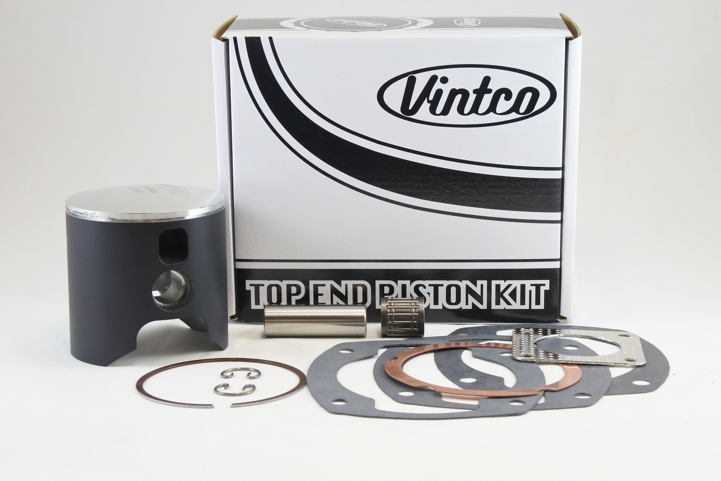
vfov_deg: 20.9
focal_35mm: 65
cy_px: 240
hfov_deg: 31.0
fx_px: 1302
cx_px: 360
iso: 800
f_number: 5.3
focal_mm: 24.4
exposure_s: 1/100
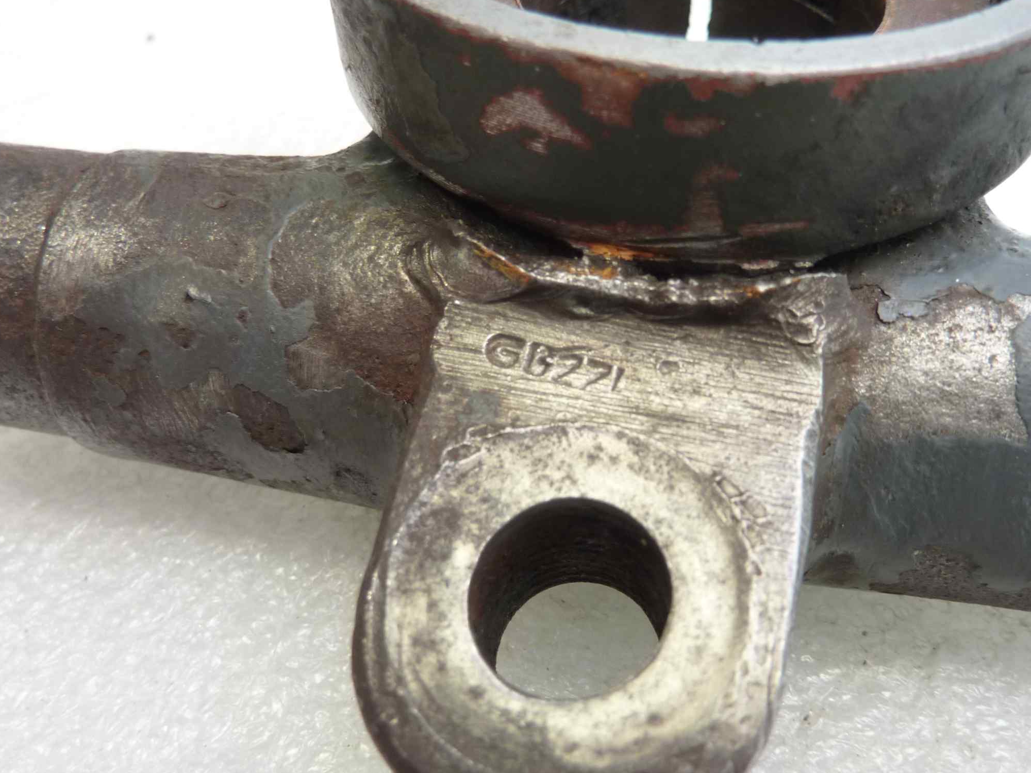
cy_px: 406
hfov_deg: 56.7
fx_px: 953
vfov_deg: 44.1
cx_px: 570
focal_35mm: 32
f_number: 3.3
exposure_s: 1/8
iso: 125
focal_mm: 4.1
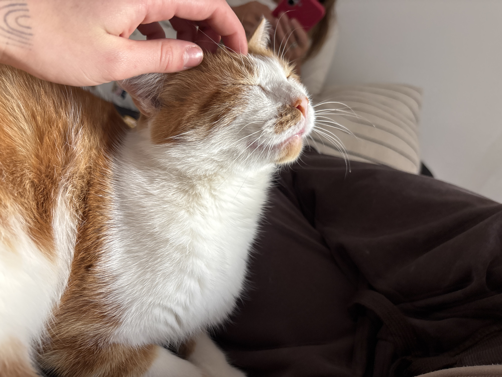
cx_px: 251
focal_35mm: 26
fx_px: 377
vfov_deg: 53.1
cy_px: 188
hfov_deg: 67.3
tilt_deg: -18.4
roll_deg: -30.8
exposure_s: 1/71
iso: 125
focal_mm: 5.96
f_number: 1.6
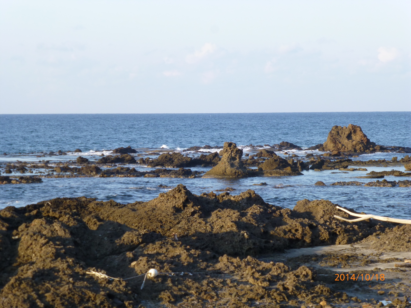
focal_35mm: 122
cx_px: 206
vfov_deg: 12.1
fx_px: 1449
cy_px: 154
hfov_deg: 16.1
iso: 100
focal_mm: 21.8
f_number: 5.4
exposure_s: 1/125
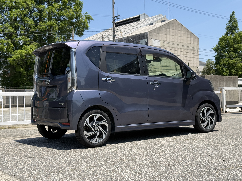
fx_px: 336
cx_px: 121
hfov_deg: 39.7
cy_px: 90
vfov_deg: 30.3
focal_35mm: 48
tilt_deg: +1.2
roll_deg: +0.7
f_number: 1.78
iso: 100
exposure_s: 1/4329
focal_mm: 6.76
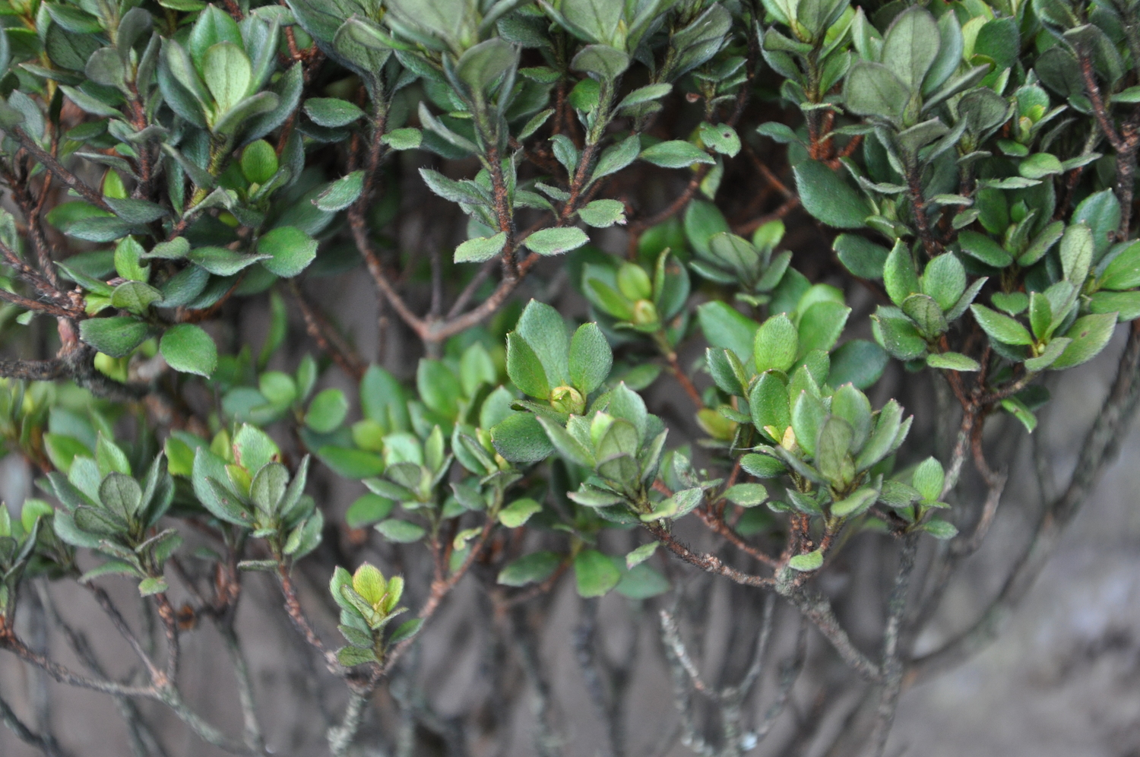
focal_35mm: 120
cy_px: 378
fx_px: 3795
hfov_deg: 17.1
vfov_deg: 11.4
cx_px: 570
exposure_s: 1/50
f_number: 5.3
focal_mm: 80
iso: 800
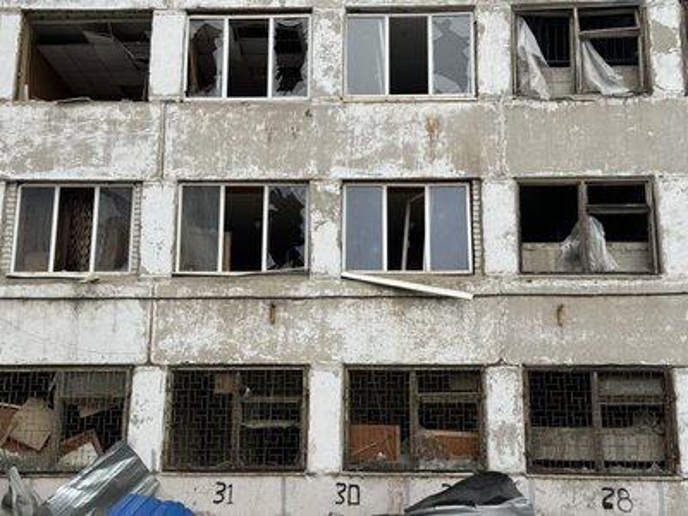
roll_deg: -0.4
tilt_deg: +13.5
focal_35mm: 48
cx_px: 344
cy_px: 258
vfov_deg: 30.3
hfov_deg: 39.7
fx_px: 954
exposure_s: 1/484
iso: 64
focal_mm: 6.76
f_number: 1.78
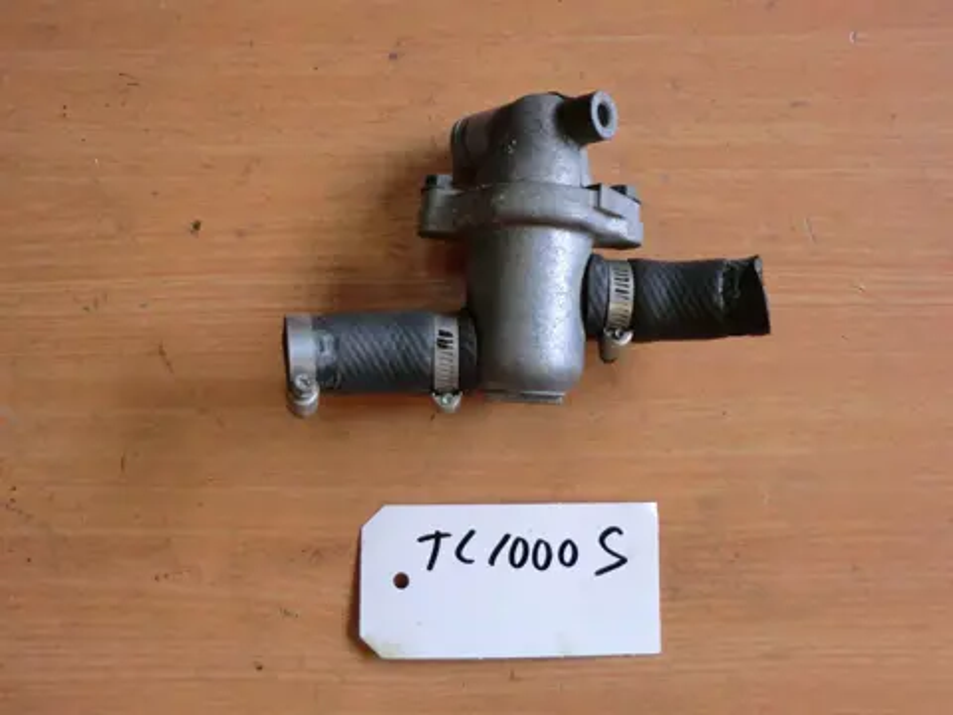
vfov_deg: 51.4
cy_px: 358
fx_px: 743
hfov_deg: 65.3
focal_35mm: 27
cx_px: 476
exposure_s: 1/60
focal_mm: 4.9
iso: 100
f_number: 3.2
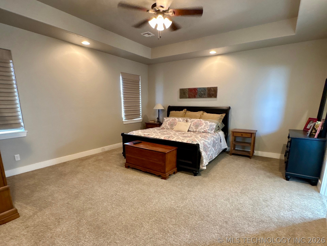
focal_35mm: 14
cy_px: 123
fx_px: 132
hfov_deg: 102.1
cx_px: 164
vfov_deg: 85.7
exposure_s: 1/60
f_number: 2.2
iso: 640
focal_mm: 2.22
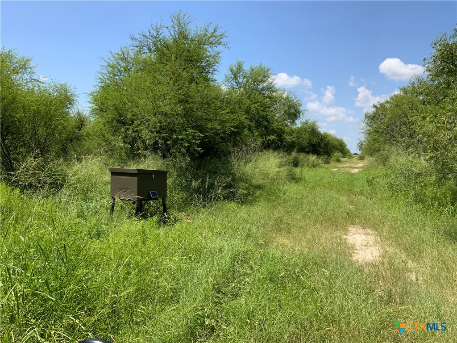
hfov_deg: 61.7
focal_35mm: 29
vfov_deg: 48.2
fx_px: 383
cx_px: 228
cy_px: 172
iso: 16
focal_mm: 3
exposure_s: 1/1490
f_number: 1.8
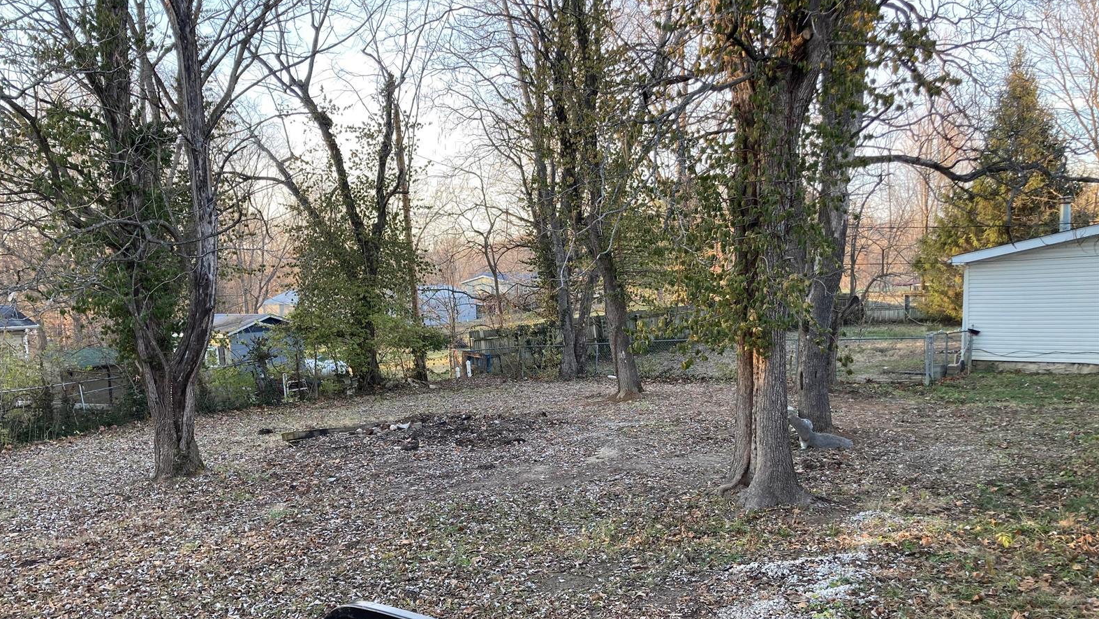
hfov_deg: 62.6
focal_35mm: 31
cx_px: 541
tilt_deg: -5.5
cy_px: 389
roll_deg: +1.4
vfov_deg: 37.6
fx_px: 904
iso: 32
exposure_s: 1/121
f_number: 1.8
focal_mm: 3.99
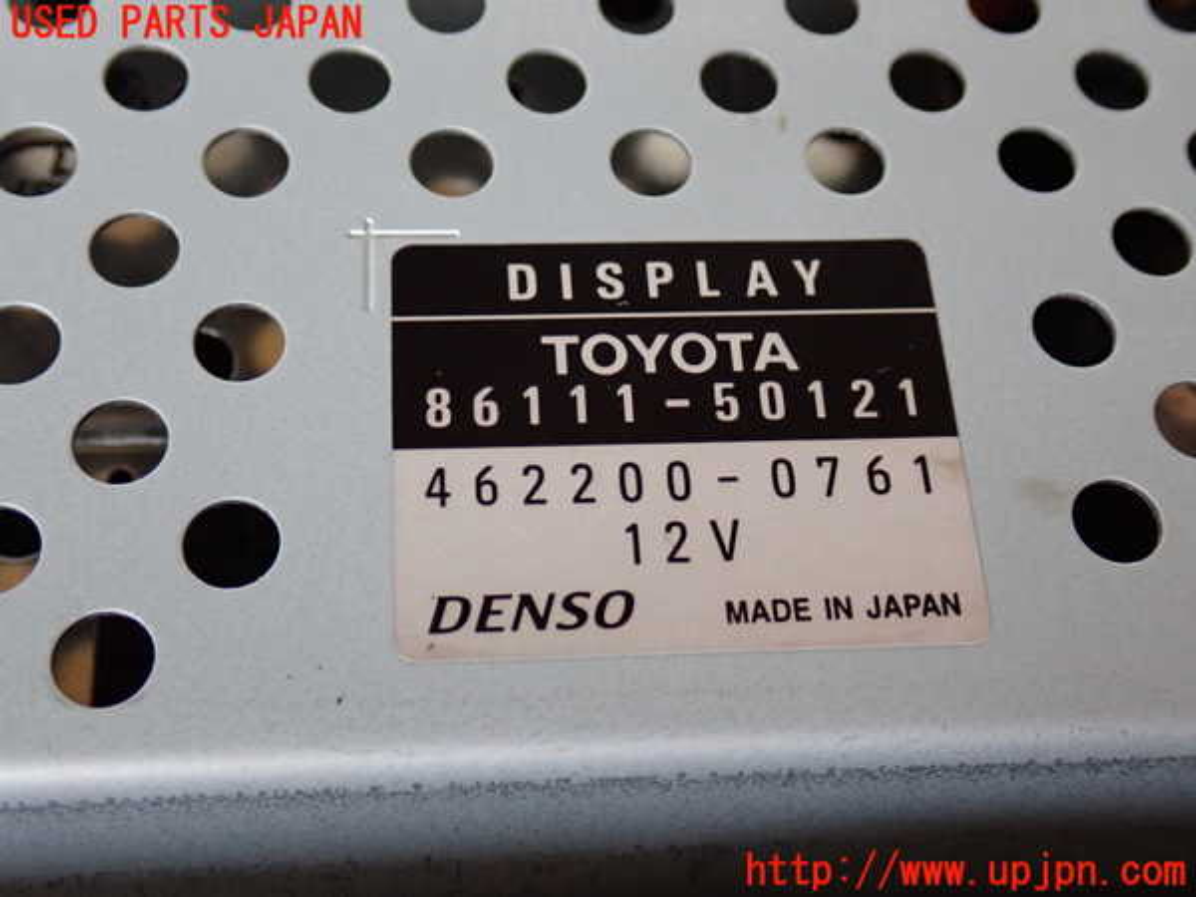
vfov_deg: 32.9
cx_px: 598
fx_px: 1520
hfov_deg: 42.9
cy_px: 448
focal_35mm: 44
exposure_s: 1/40
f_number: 2.9
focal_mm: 7.84
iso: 640
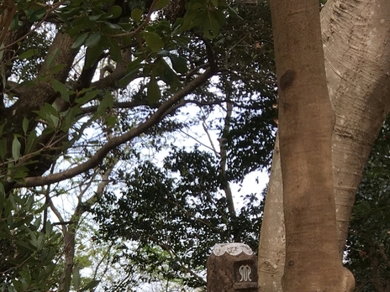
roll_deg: +0.9
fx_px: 845
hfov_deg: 23.7
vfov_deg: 18.5
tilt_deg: -2.8
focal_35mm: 75
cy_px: 357
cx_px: -81
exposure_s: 1/458
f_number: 2.2
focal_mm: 4.15
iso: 25
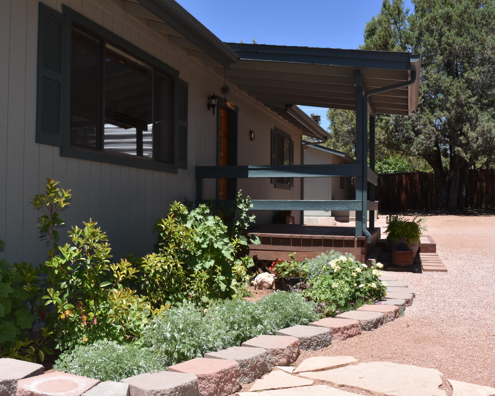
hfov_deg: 47.6
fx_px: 557
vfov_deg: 39.2
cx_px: 193
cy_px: 201
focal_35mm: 38
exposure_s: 1/250
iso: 500
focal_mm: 22
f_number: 18
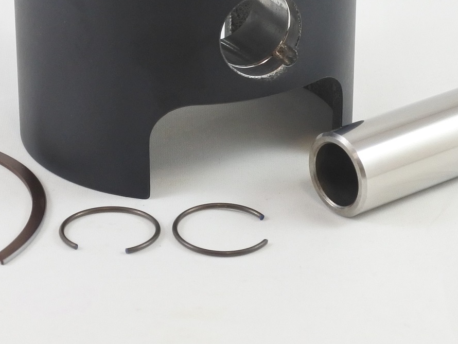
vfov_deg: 16.3
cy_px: 47
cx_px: 163
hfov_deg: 21.7
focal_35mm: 90
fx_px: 1191
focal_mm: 14.7
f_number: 4.2
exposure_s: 1/125
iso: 500
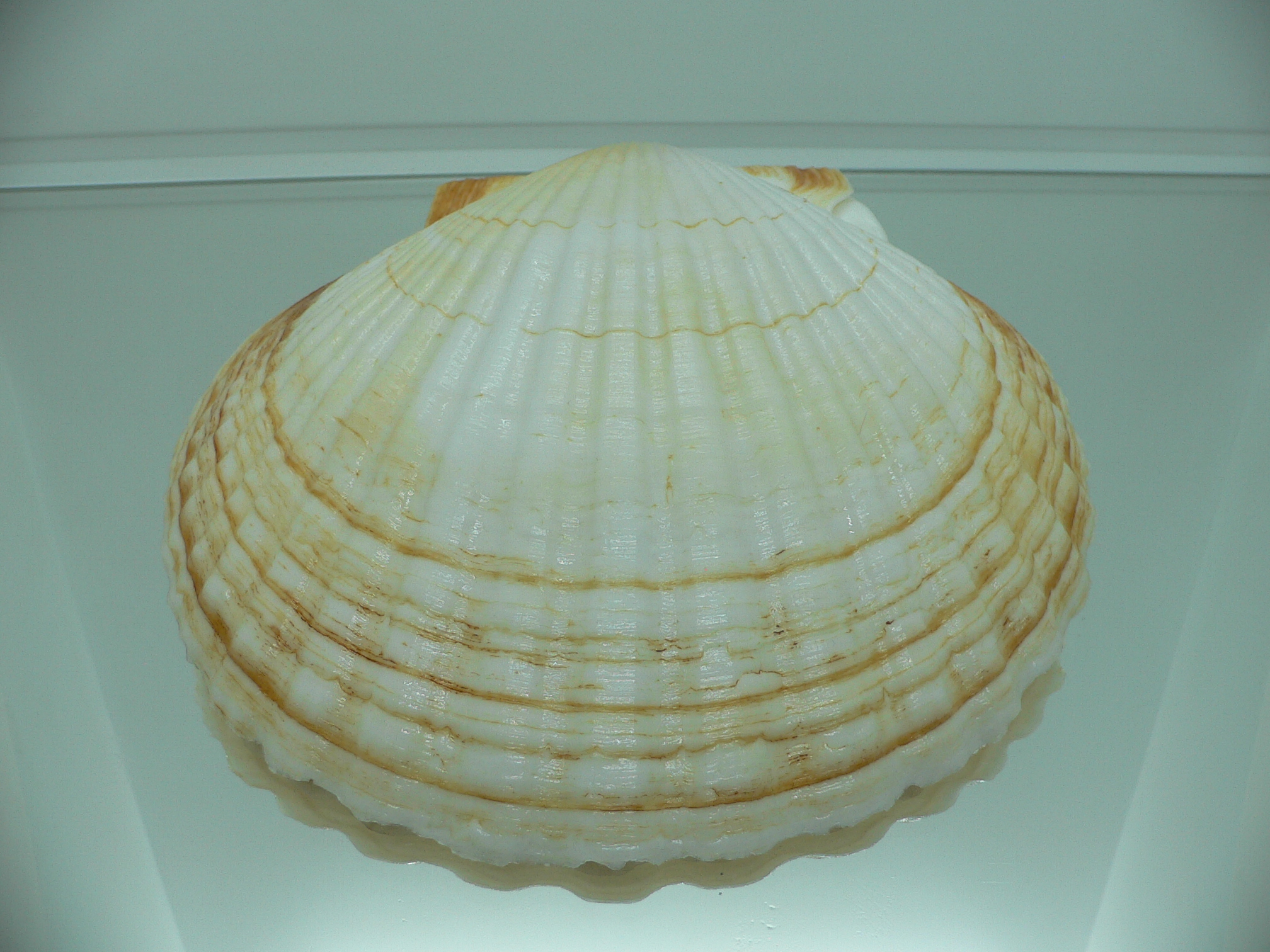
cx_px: 635
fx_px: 1284
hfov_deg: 52.6
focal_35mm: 35
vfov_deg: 40.7
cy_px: 476
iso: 80
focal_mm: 4.6
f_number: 2.8
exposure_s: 1/80
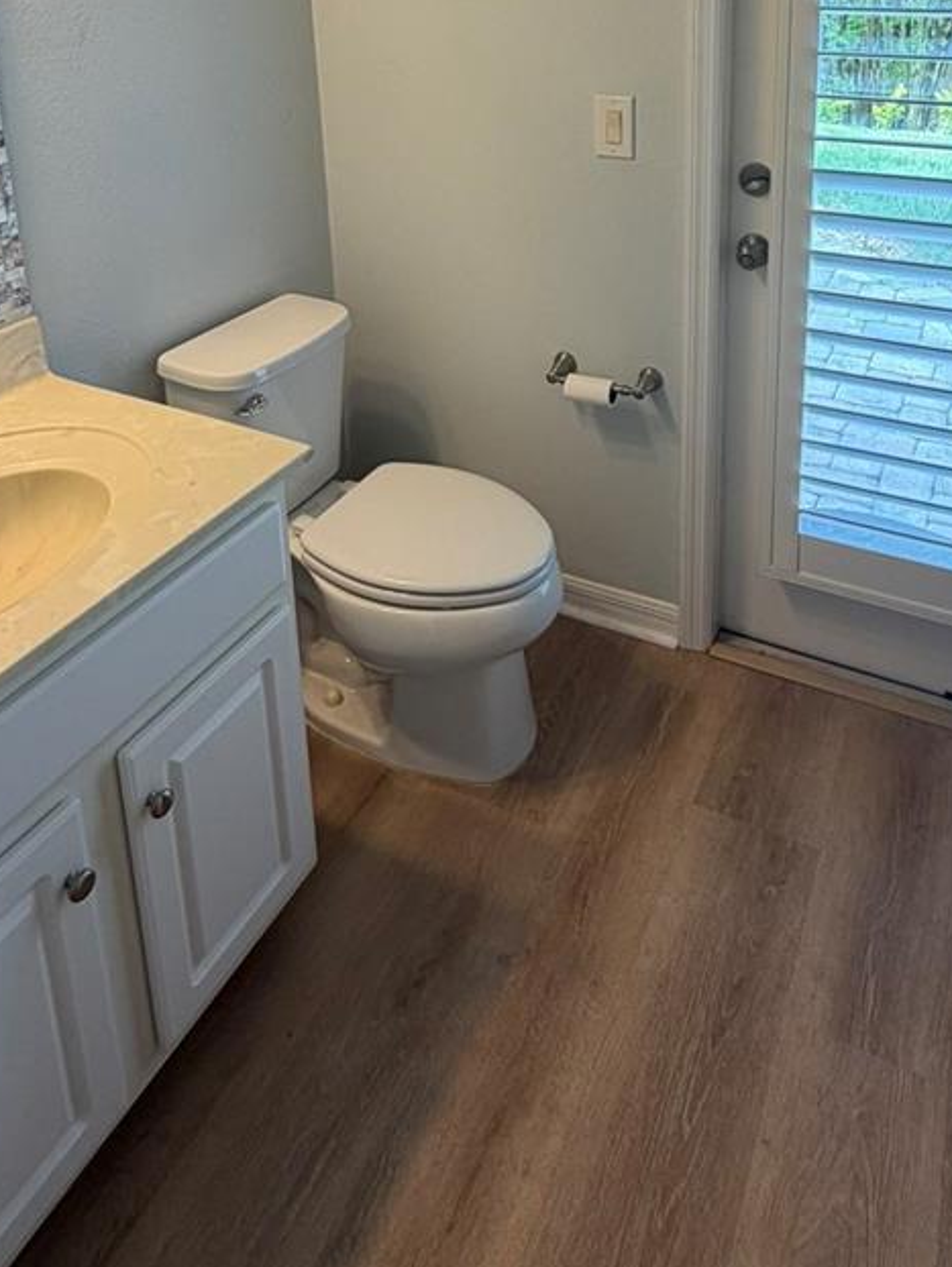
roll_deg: +1.2
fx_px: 989
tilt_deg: -14.2
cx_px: 561
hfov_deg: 51.1
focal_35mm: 27
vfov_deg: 57.3
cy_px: 157
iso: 100
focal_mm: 2.22
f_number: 2.2
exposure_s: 1/120
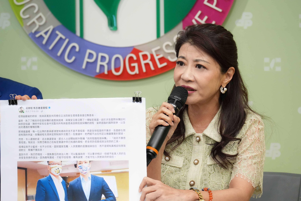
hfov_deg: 9.0
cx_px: 150
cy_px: 100
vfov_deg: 6.0
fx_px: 1919
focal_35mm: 230
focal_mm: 153
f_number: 6.3
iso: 2500
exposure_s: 1/160
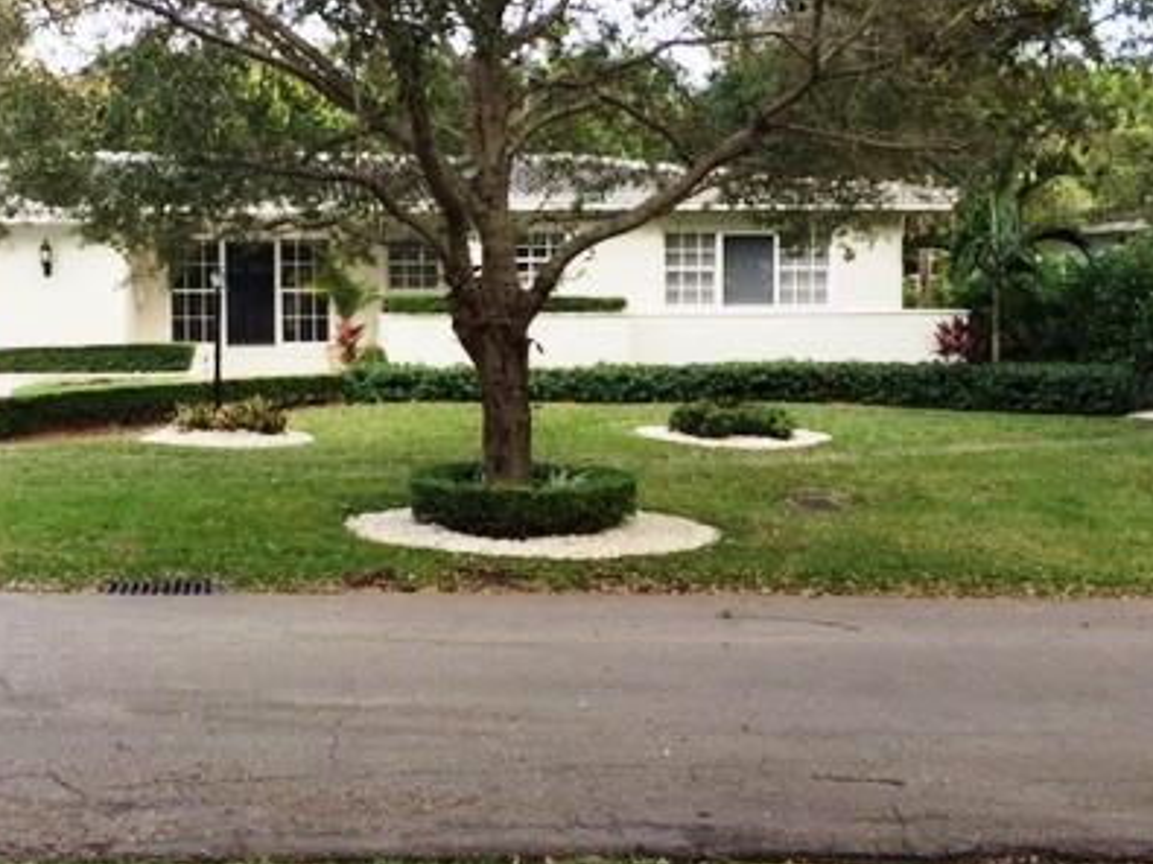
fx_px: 1565
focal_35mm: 47
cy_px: 362
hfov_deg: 40.0
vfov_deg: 30.8
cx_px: 388
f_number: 2.2
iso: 32
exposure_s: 1/120
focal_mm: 4.15
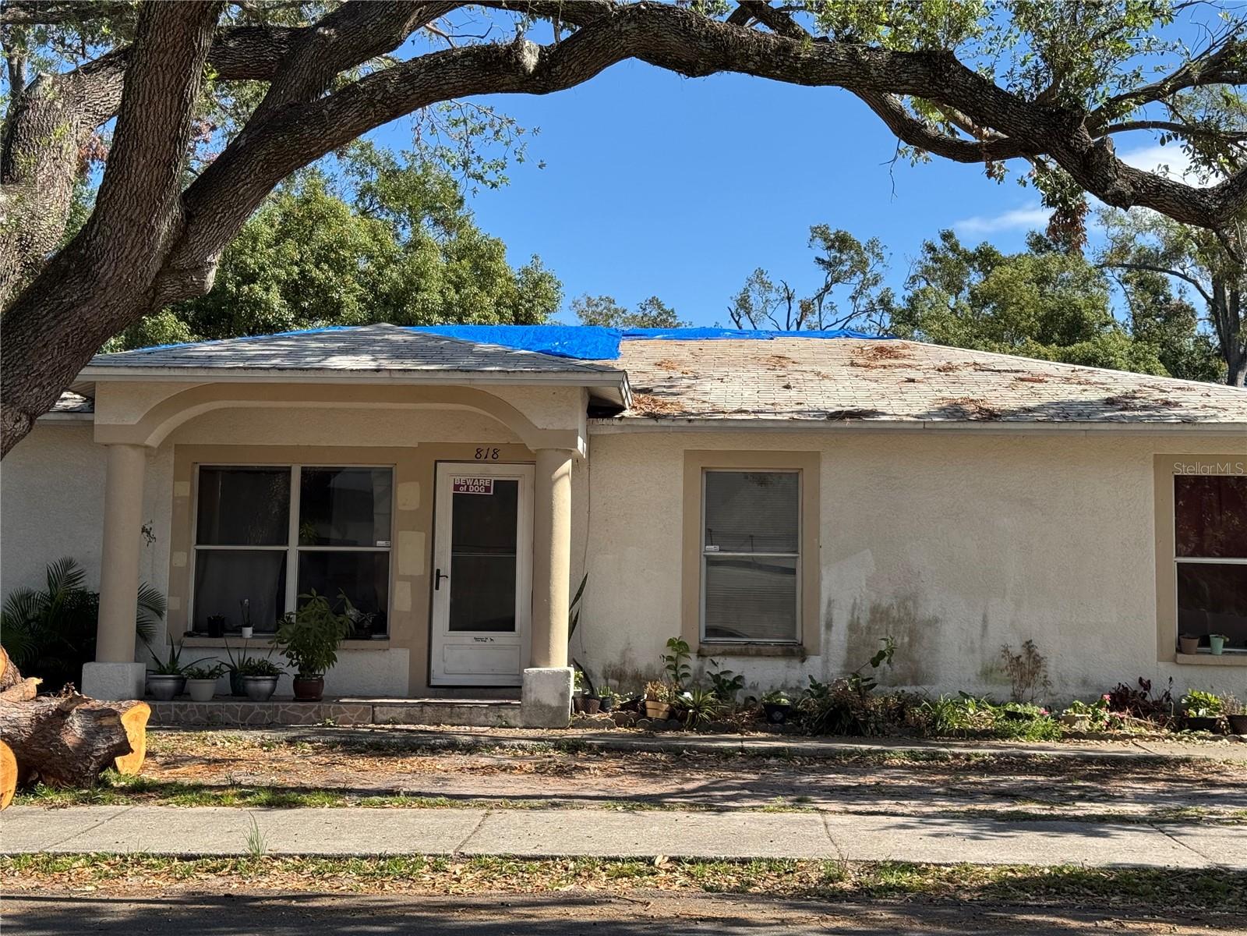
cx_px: 624
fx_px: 1729
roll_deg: -1.9
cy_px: 468
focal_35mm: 48
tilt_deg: +4.6
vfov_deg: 30.3
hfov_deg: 39.7
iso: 64
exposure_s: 1/2717
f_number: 1.78
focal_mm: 6.76
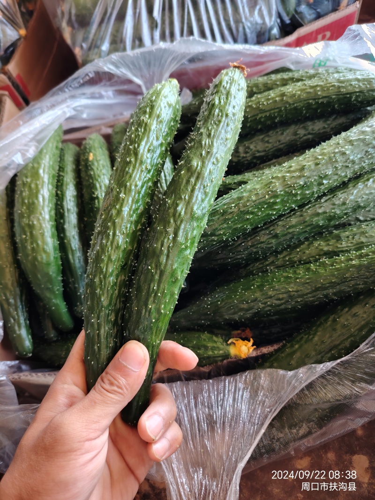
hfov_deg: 56.8
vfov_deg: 71.6
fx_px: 347
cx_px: 188
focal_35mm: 24
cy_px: 250
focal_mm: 5.25
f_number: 1.75
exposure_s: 1/100
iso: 1241
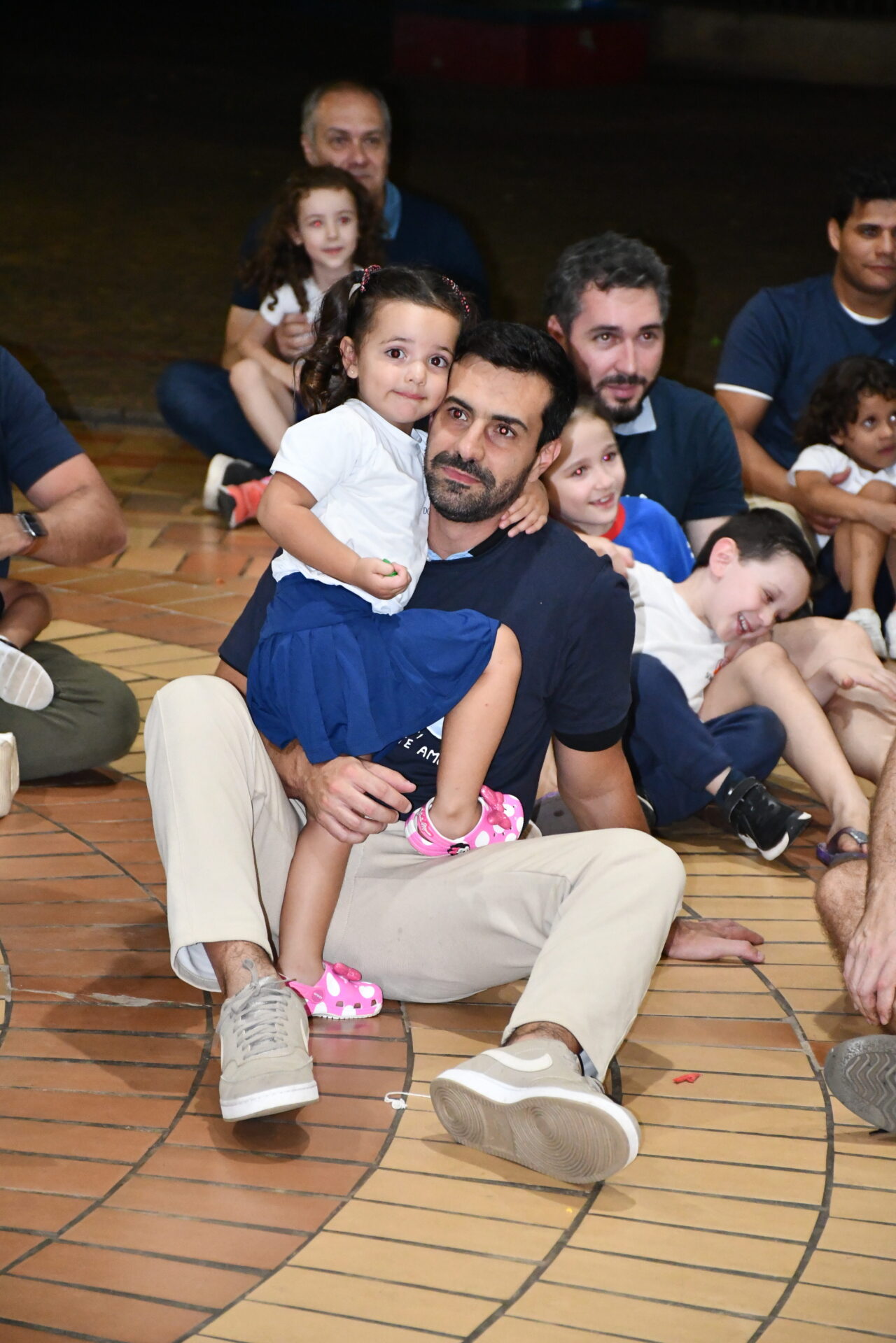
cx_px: 448
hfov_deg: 10.8
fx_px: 4741
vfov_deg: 16.1
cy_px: 672
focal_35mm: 127
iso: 5000
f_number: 5.3
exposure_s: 1/60
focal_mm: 85
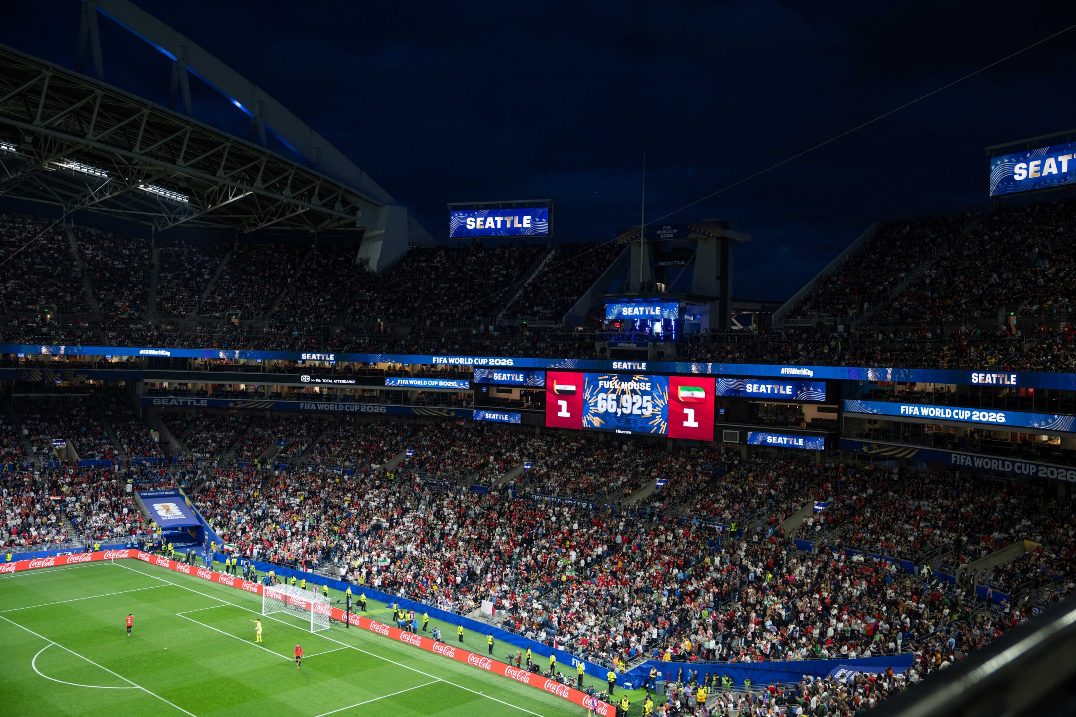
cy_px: 358
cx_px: 538
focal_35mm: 33
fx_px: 986
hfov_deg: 57.2
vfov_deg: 40.0
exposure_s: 1/320
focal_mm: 33
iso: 1000
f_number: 2.8
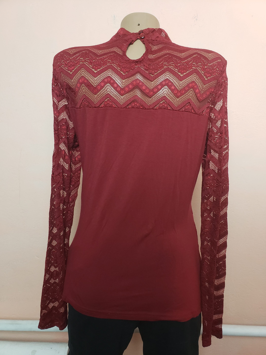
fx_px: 266
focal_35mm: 26
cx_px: 133
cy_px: 178
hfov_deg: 53.1
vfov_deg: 67.3
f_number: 2.4
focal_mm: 4.3
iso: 250
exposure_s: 1/50
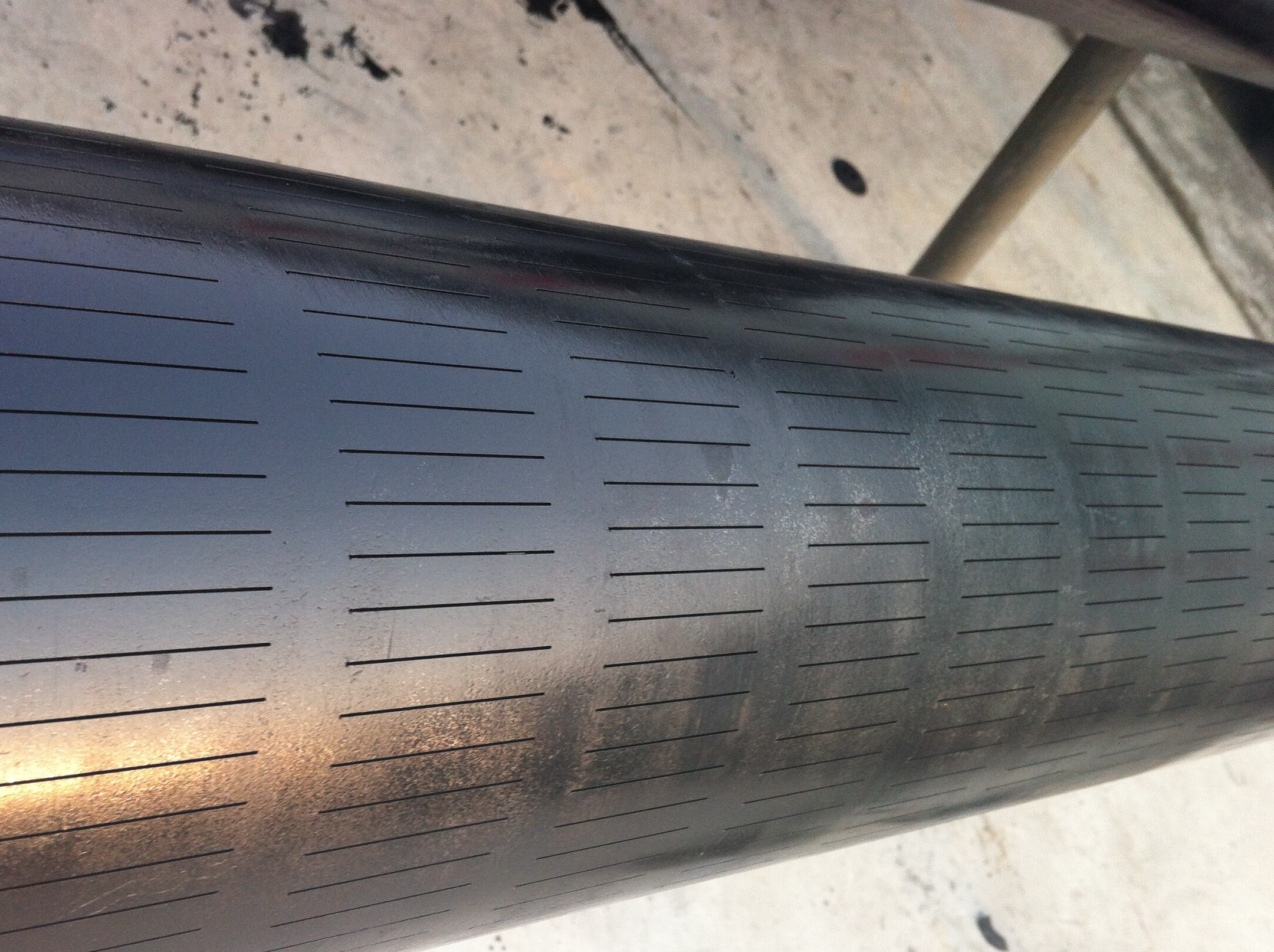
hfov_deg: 44.7
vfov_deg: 34.2
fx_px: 1543
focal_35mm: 42
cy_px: 555
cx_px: 518
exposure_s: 1/139
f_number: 2.8
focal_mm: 3.85
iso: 80
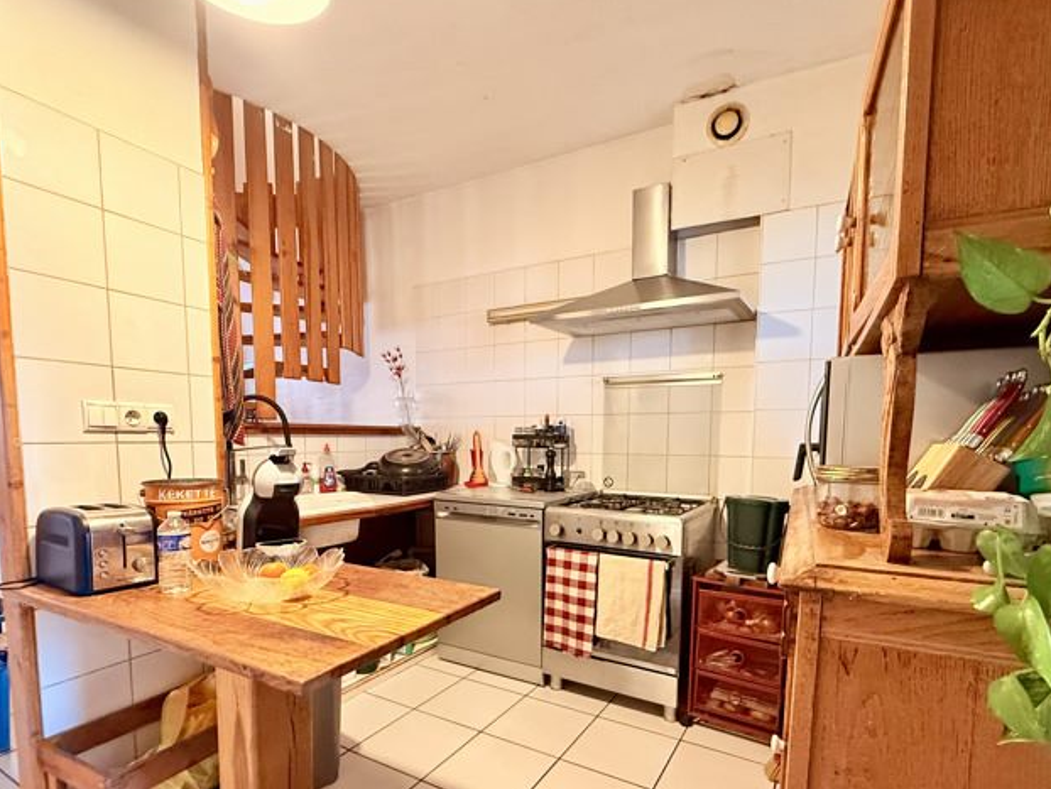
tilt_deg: -4.4
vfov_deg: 70.7
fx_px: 547
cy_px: 485
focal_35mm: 18
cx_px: 537
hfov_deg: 87.7
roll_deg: -0.7
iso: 800
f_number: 2.2
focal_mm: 2.22
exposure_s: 1/50
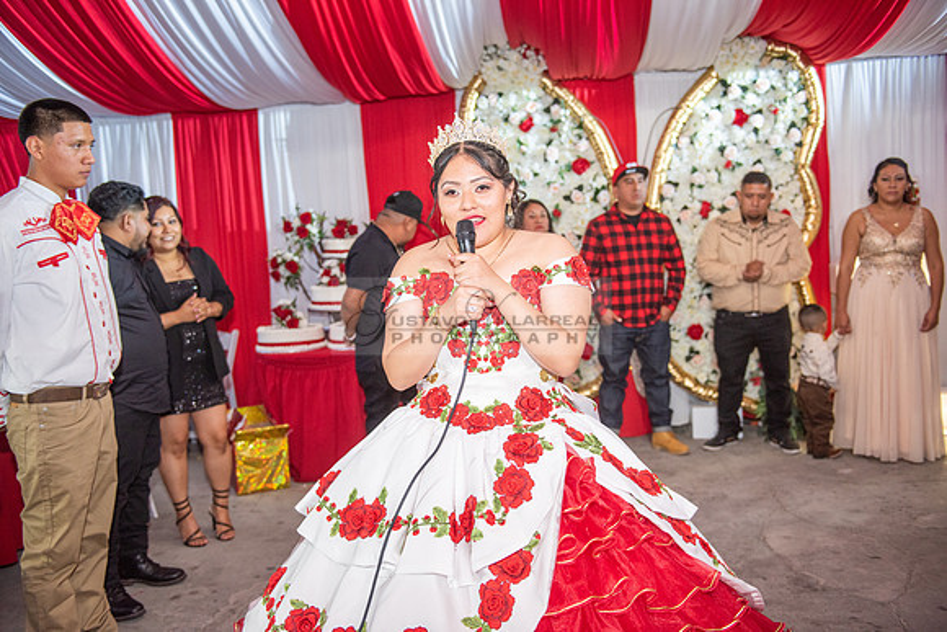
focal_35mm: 34
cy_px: 316
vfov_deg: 38.9
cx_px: 474
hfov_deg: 55.8
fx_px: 895
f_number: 3.2
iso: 800
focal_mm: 34
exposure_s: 1/160
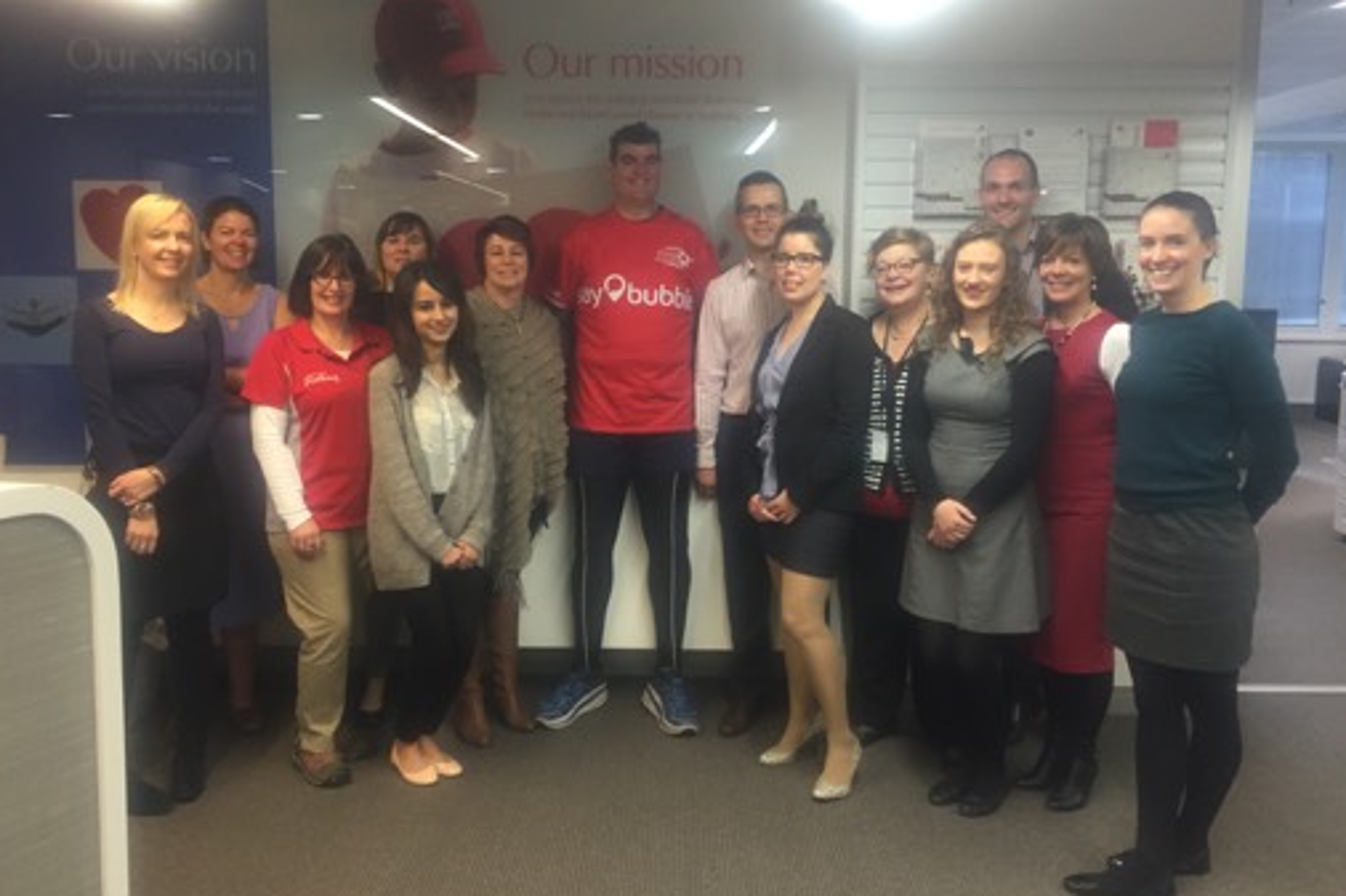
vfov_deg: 42.3
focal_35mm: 31
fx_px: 1159
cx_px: 665
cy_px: 409
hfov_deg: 60.3
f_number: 2.2
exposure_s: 1/30
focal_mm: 4.15
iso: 160
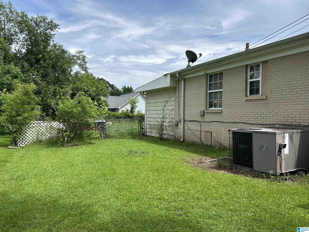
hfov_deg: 67.3
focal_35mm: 26
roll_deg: +0.5
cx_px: 154
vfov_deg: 53.1
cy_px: 116
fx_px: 232
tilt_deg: -0.1
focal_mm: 5.7
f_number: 1.5
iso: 50
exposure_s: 1/3831
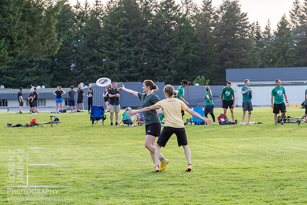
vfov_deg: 7.0
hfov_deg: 10.4
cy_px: 115
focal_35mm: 198
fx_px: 1686
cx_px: 154
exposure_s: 1/1000
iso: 2500
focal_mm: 95
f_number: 5.6
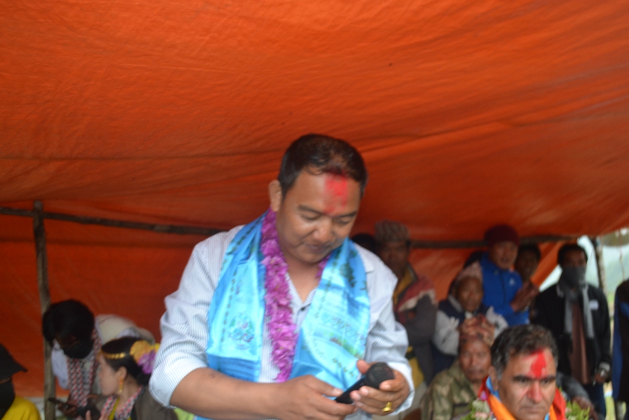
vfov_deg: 36.9
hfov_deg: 53.1
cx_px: 314
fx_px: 629
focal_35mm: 36
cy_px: 210
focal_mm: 24
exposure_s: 1/60
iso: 400
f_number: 4
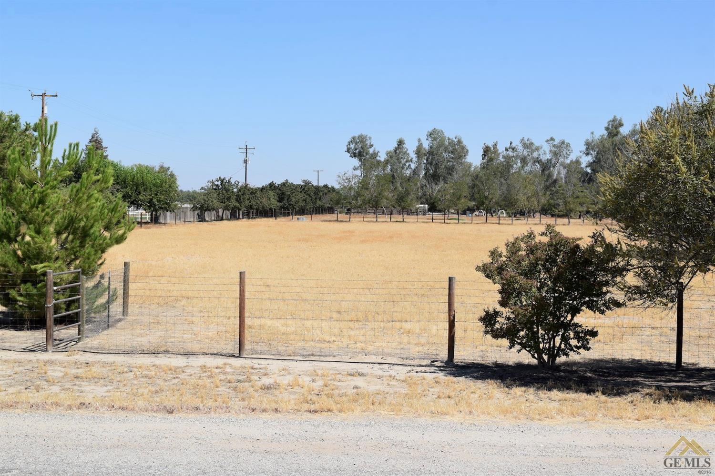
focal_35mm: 52
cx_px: 358
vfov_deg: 25.8
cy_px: 238
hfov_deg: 37.9
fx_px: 1043
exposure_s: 1/400
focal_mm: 35
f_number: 10
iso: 200
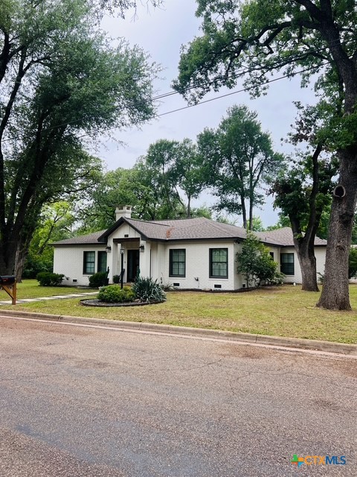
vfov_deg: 67.3
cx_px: 178
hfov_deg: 53.1
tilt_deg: +3.7
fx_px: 358
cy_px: 238
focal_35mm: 26
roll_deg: +0.0
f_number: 1.5
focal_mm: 5.7
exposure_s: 1/646
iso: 50
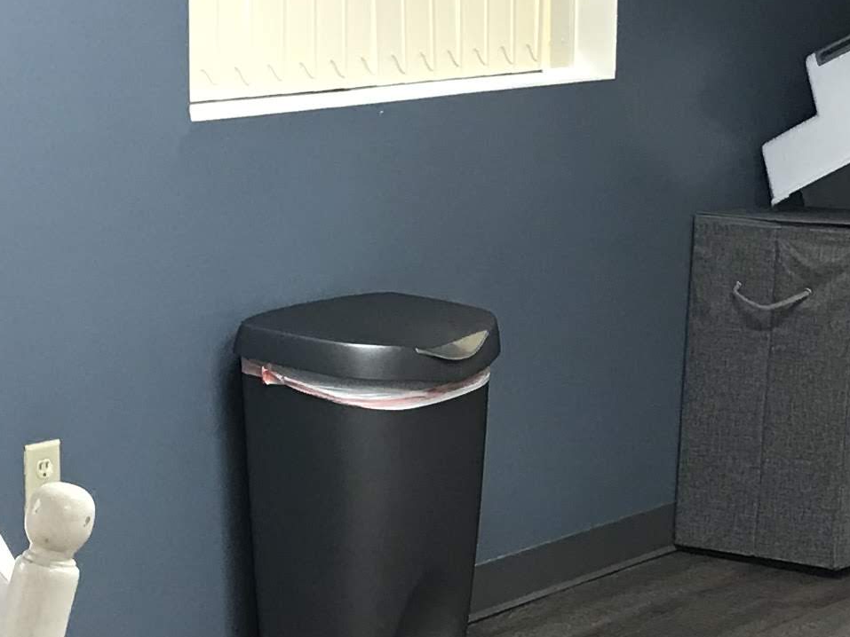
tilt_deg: -12.0
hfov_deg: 16.6
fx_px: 2898
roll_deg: -1.7
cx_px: 590
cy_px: 565
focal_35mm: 118
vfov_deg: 12.5
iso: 25
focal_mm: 3.99
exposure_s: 1/30
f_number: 1.8
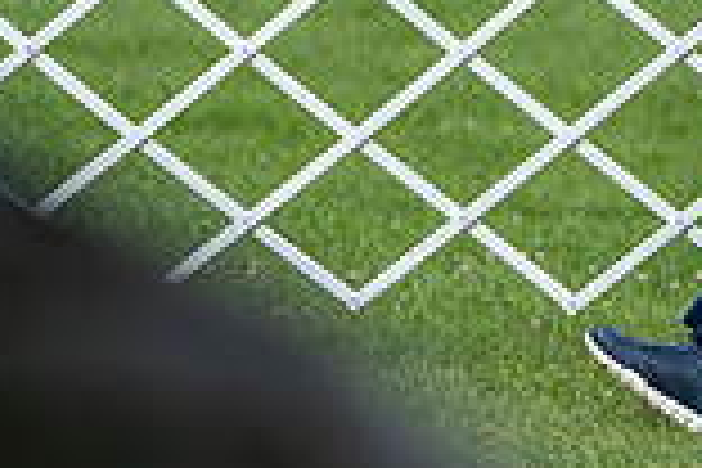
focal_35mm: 612
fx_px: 11933
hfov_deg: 3.3
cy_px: -106
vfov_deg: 2.2
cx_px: 1278
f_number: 5
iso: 320
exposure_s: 1/1000
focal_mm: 165
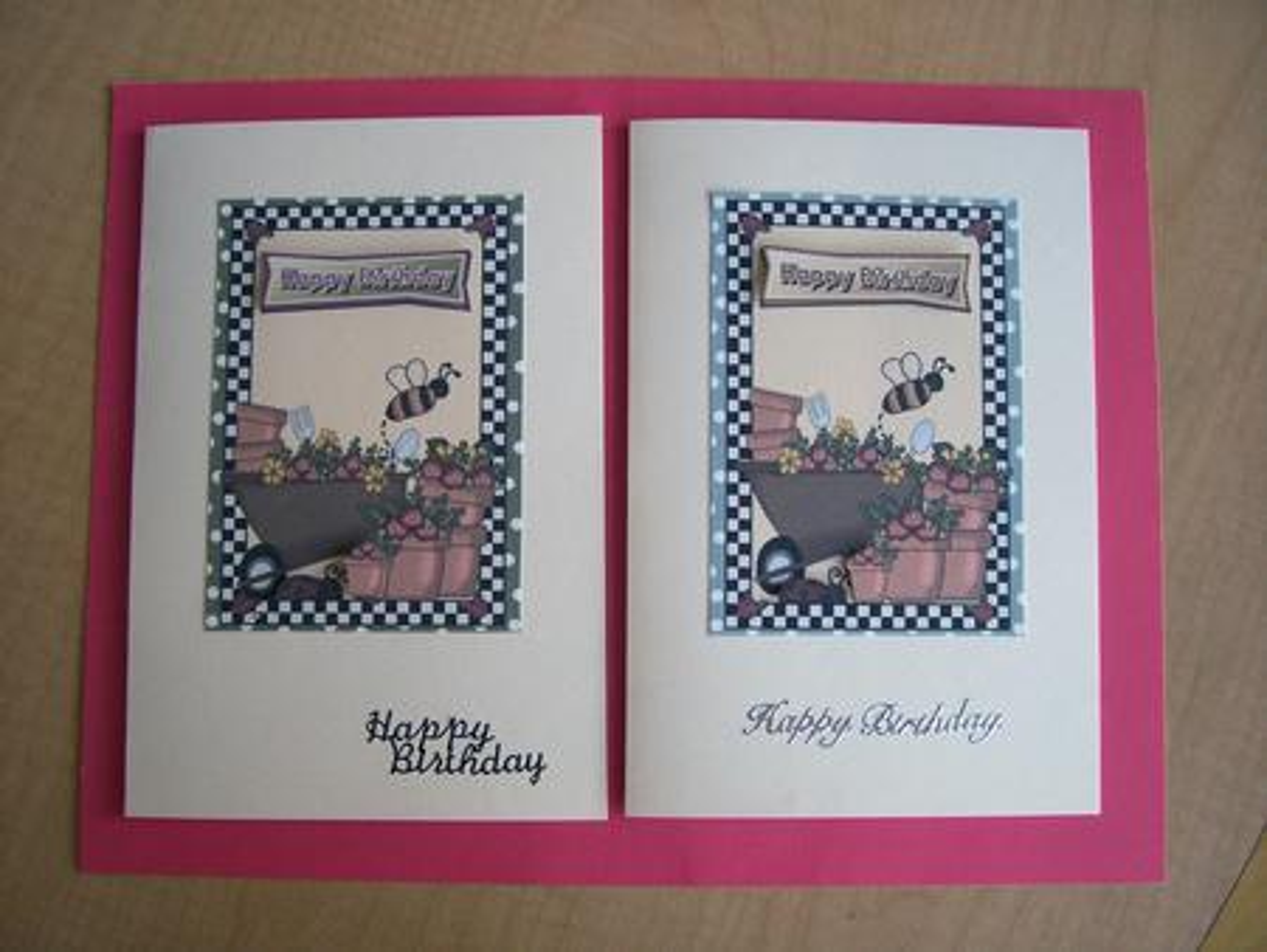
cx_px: 634
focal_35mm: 38
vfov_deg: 37.8
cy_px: 476
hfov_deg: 49.0
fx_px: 1392
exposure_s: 1/80
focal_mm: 6.2
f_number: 2.7
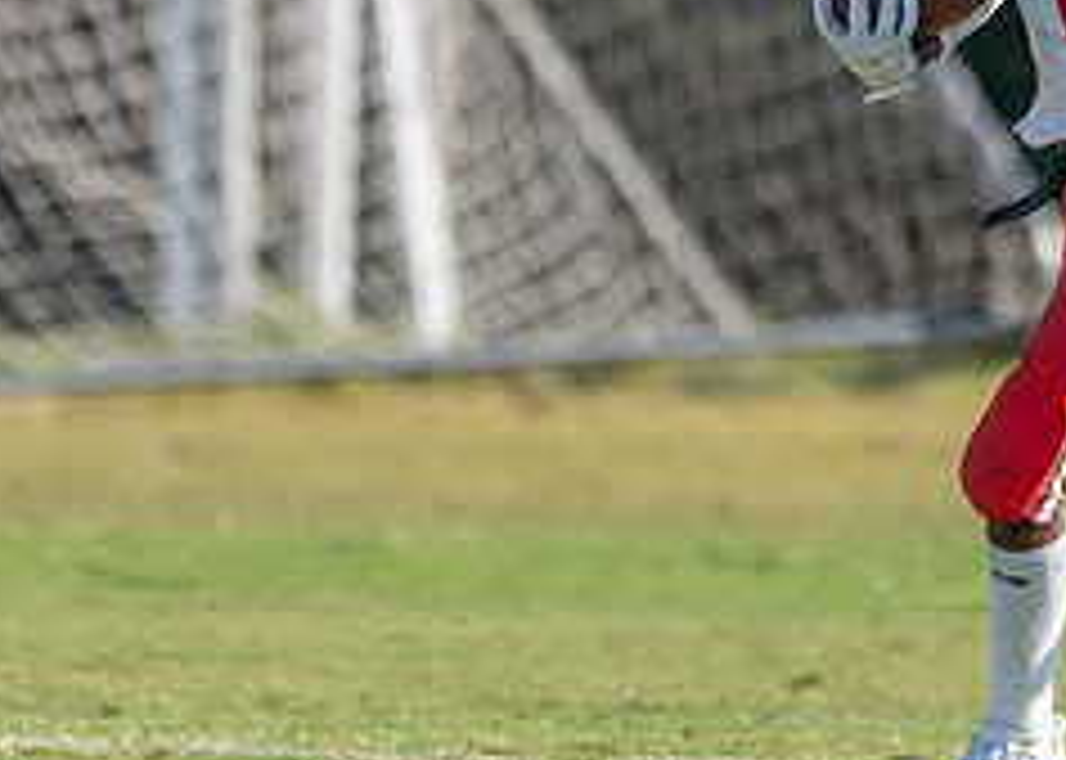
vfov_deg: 1.1
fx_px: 39850
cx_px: 864
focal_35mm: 1317
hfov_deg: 1.5
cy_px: -11
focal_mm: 400
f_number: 5.6
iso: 500
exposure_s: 1/1600
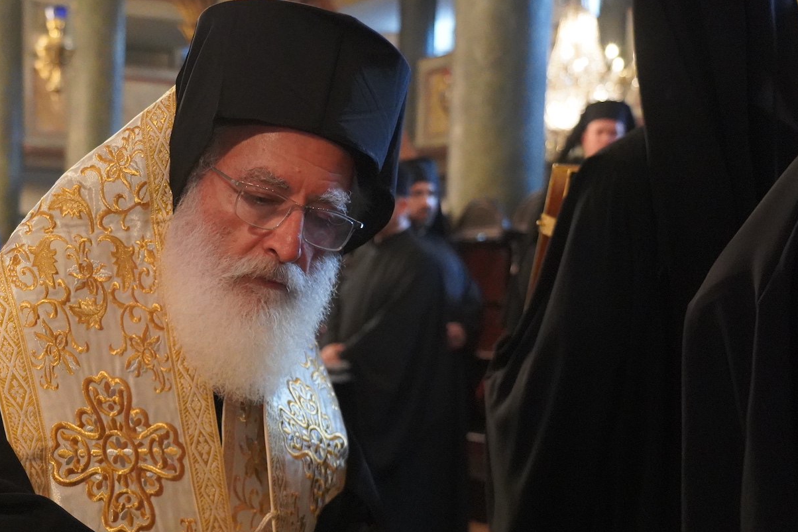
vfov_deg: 22.8
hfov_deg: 33.3
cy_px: 399
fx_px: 1308
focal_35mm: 59
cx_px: 199
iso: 10000
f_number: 4
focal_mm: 37
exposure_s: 1/160
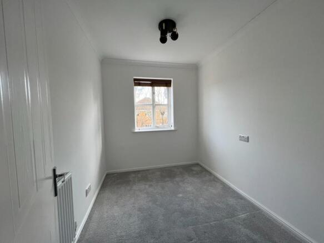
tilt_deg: -4.0
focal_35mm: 13
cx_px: 162
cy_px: 122
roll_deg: +0.5
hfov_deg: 106.2
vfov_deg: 89.9
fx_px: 122
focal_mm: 1.57
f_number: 1.8
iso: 64
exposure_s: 1/99
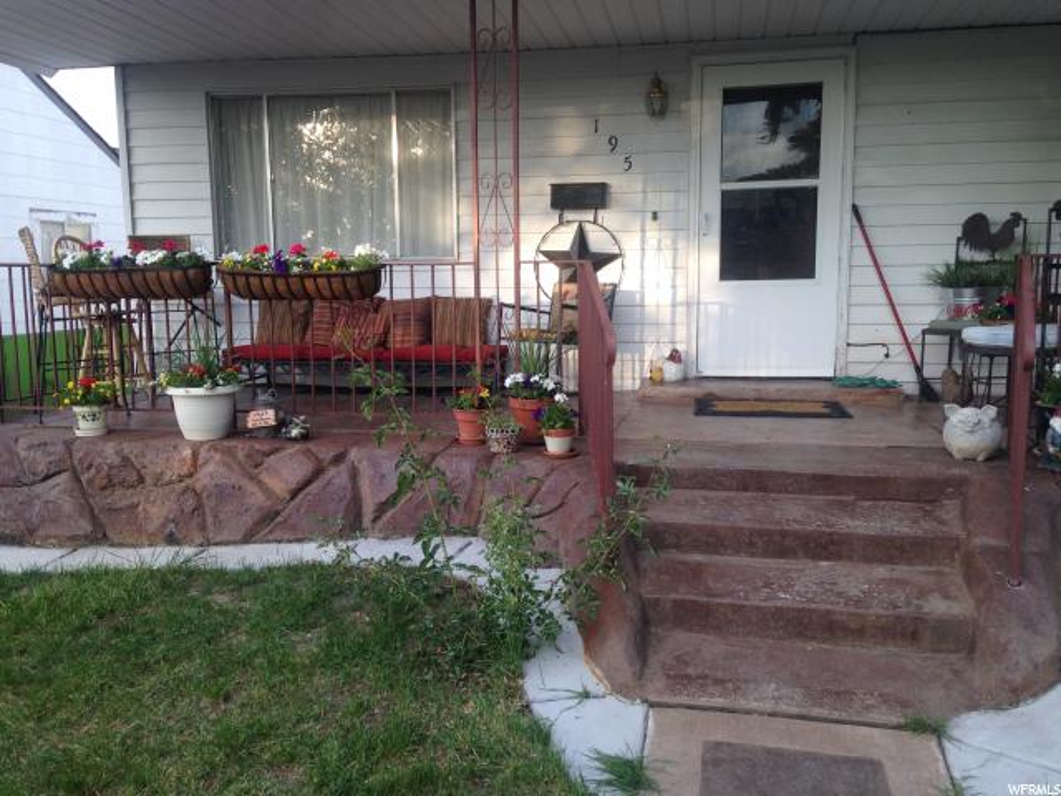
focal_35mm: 33
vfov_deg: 42.9
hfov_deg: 55.4
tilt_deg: -8.5
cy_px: 398
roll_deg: +1.1
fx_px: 1011
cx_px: 530
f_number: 2.4
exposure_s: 1/220
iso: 50
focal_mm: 4.12
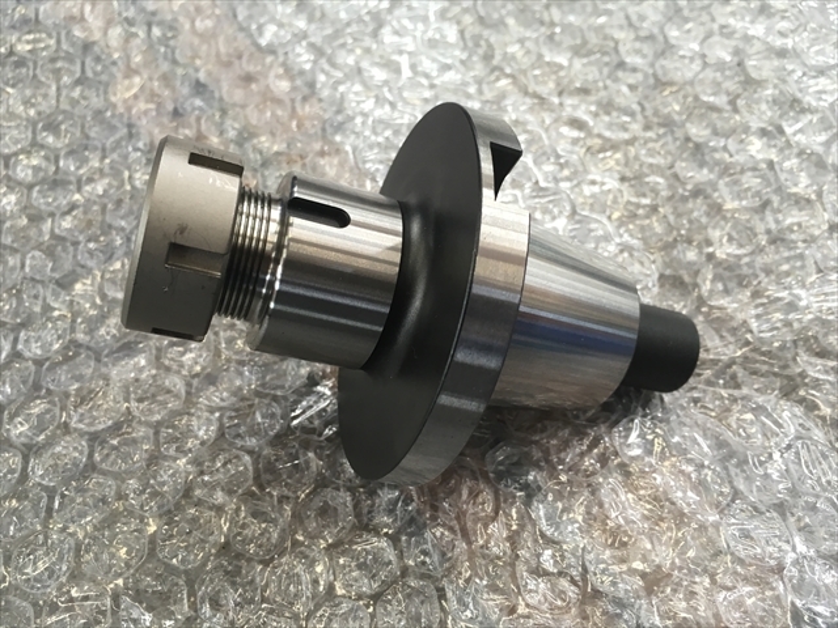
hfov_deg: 61.7
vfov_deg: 48.2
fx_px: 702
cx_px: 419
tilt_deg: -57.2
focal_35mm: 29
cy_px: 314
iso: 32
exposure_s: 1/30
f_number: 2.2
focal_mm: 4.15
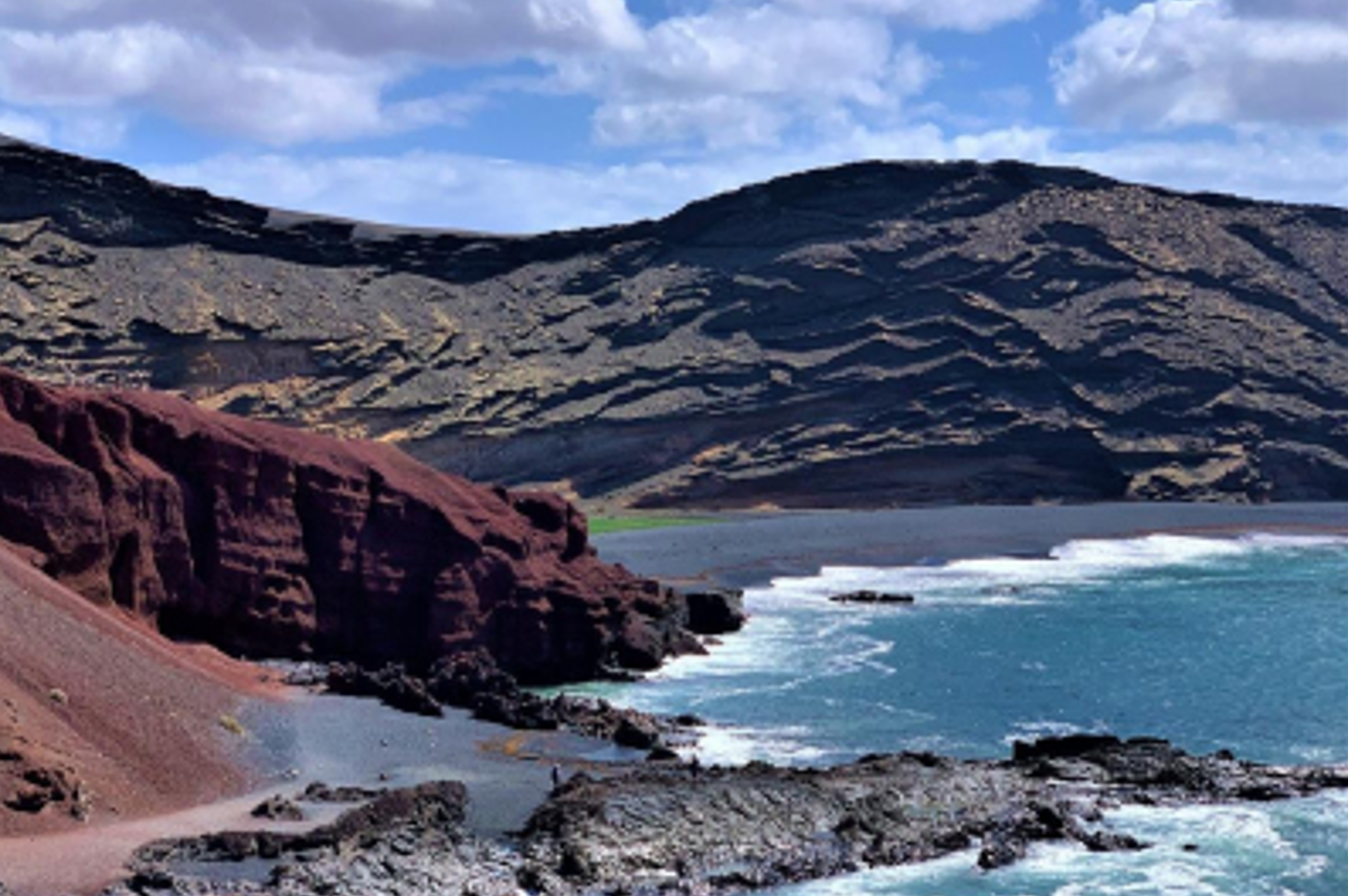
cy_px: 367
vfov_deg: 22.6
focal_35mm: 60
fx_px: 2245
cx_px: 604
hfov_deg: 33.4
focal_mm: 6
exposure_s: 1/1653
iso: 16
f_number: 2.4
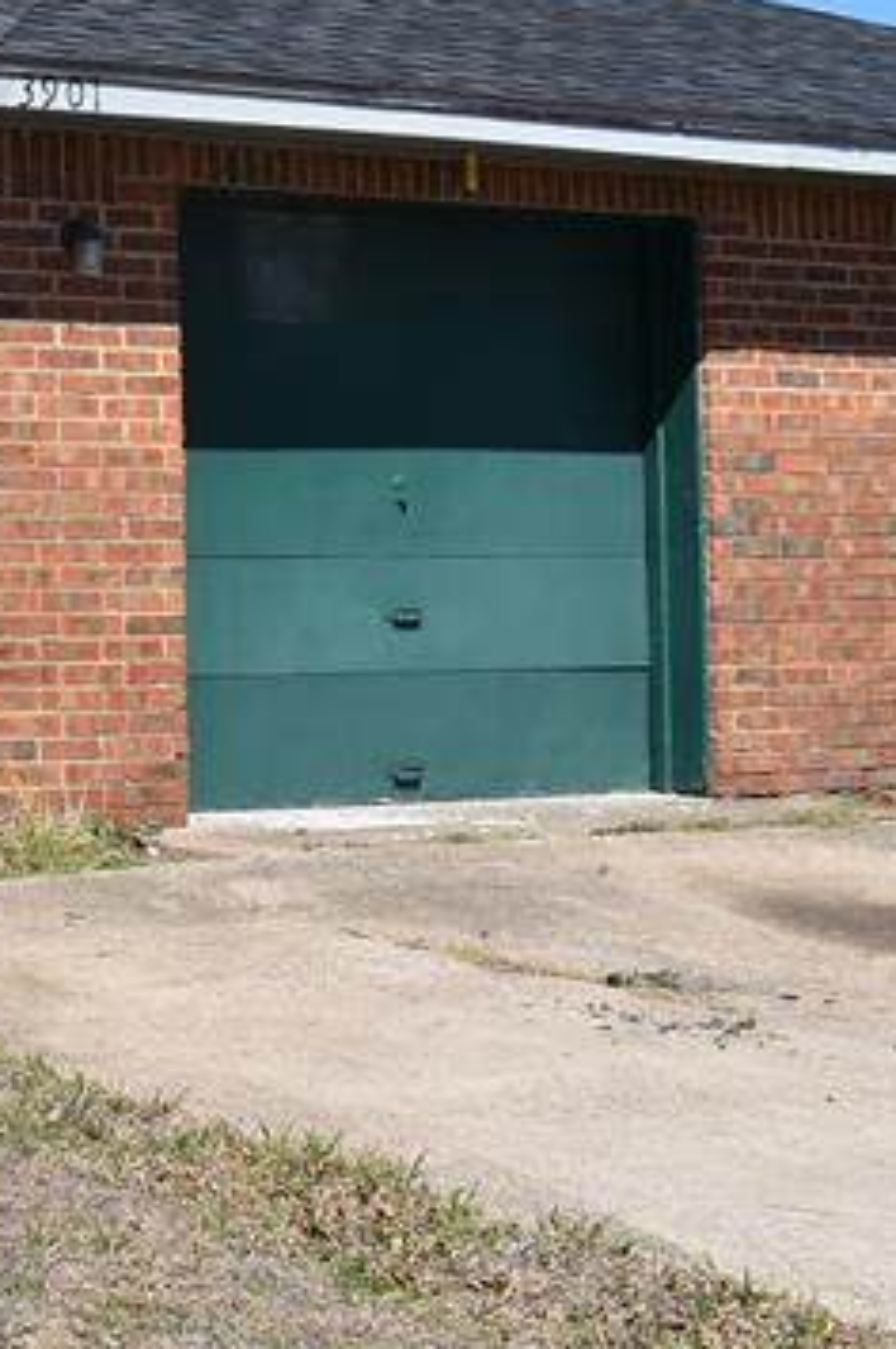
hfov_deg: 14.7
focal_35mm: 78
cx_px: -847
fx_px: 2917
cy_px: 346
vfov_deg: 25.7
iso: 100
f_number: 9
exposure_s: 1/320
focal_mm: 18
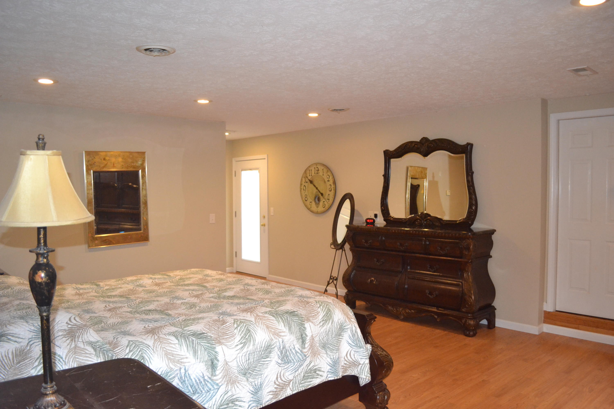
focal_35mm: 27
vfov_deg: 47.9
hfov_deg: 67.4
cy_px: 204
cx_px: 307
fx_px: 460
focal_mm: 18
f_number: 3.5
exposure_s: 1/60
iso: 2200
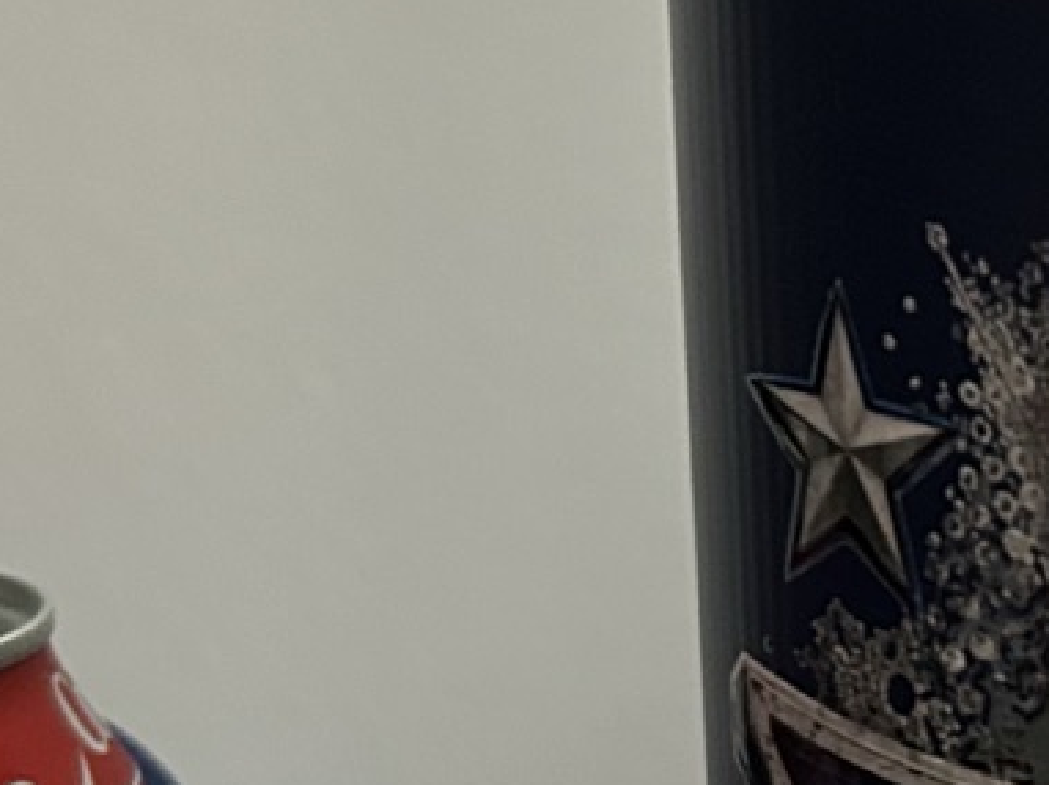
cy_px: 958
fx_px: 3301
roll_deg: -1.8
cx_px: 1343
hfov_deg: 17.0
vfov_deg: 13.2
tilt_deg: -21.8
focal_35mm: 109
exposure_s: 1/30
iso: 500
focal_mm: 5.7
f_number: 1.5
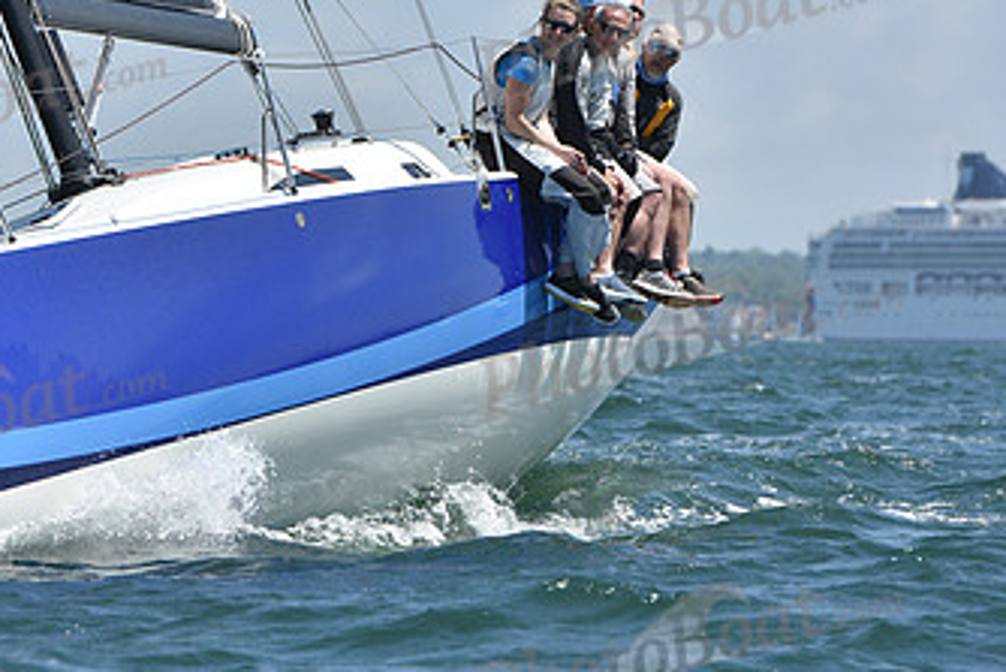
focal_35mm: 339
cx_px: 325
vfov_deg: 4.1
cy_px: 225
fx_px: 9477
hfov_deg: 6.1
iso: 250
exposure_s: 1/1250
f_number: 7.1
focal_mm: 195
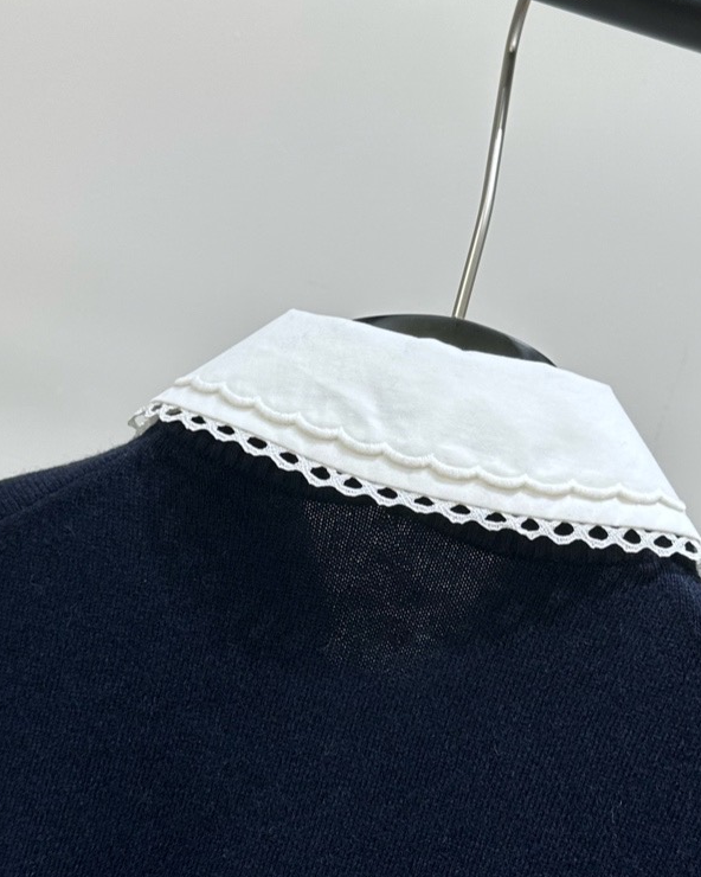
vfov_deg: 34.7
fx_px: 1400
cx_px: 411
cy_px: 456
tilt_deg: -1.0
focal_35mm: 54
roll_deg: -15.4
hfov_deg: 28.1
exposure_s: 1/114
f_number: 1.78
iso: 50
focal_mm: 6.86
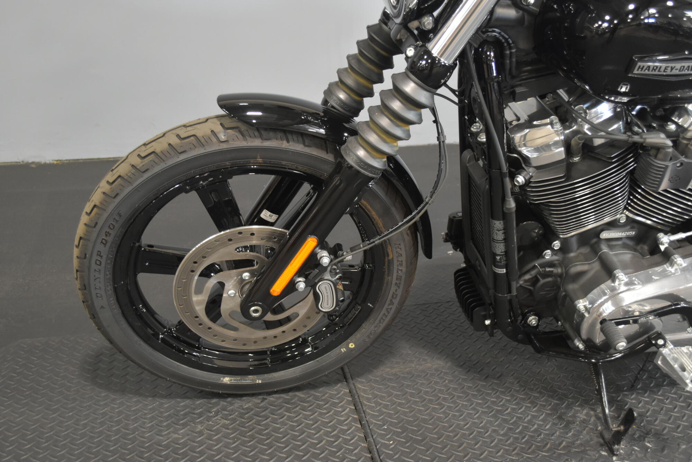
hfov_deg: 49.5
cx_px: 346
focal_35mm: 39
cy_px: 231
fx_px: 750
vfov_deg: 34.2
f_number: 4.2
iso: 1600
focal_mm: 26
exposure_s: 1/15
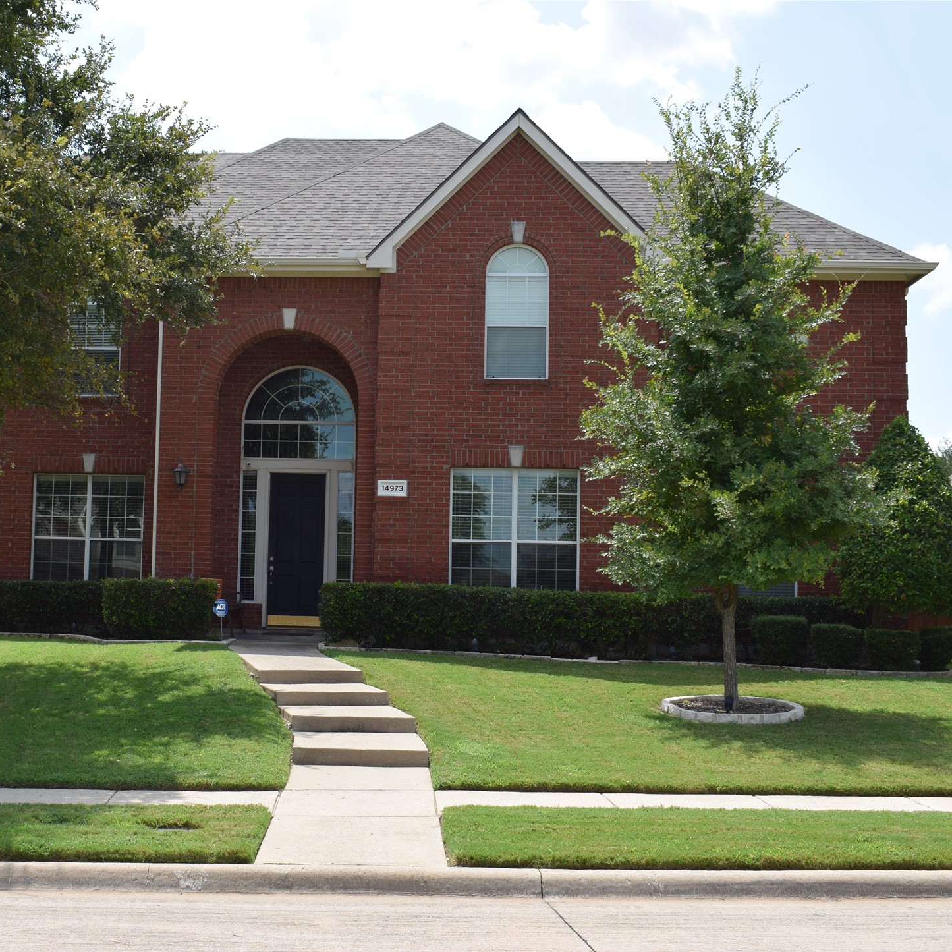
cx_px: 298
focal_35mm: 46
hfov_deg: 36.3
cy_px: 476
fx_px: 1431
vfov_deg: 36.8
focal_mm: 24
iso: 100
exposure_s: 1/200
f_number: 8
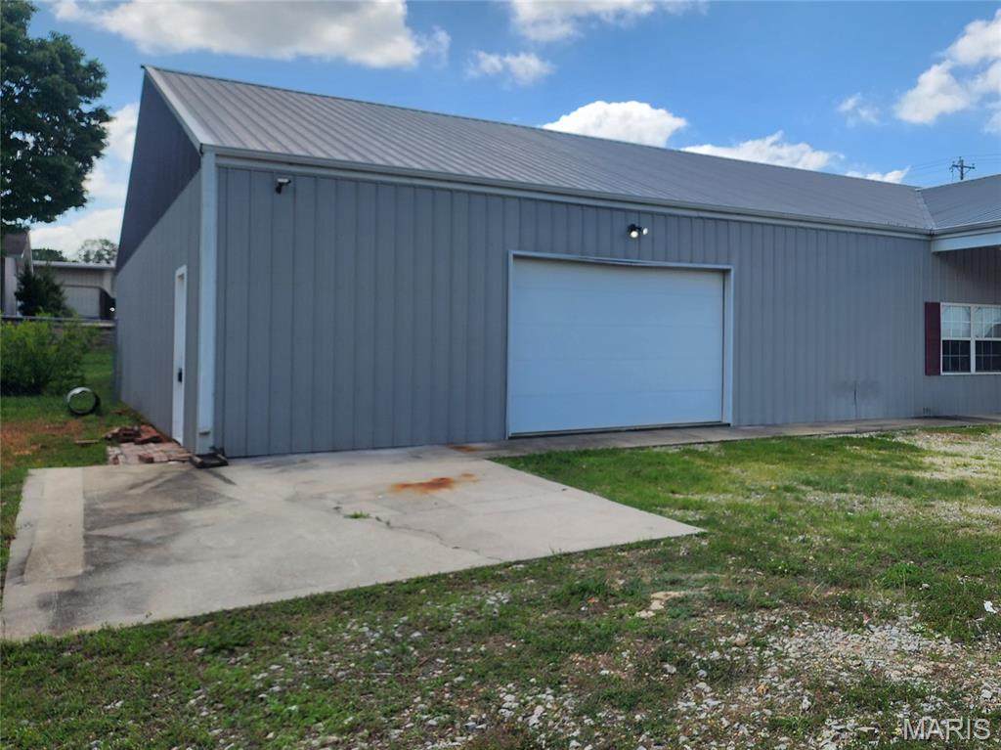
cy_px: 375
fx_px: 665
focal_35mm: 23
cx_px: 500
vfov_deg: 58.8
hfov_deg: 74.0
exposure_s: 1/1111
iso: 12
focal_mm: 6.4
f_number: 1.8
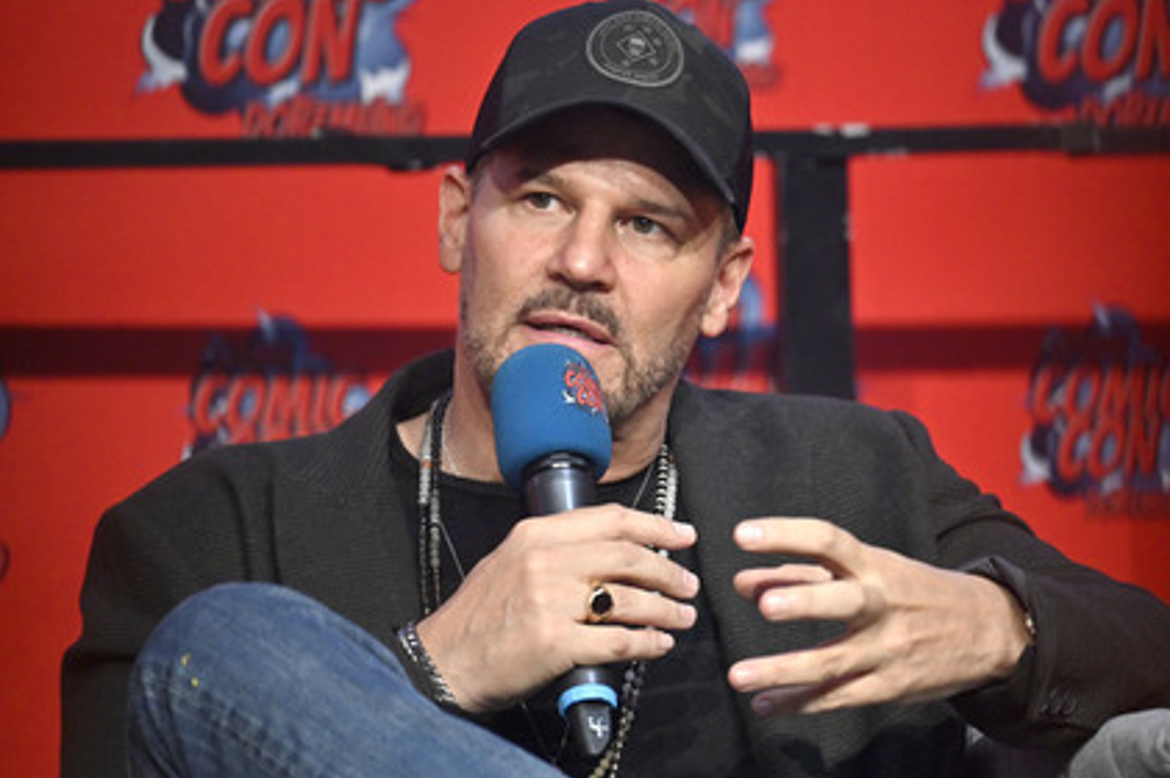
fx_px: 13931
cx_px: 599
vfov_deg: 3.2
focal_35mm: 429
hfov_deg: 4.8
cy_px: 392
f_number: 4.5
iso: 2500
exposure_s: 1/500
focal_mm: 400
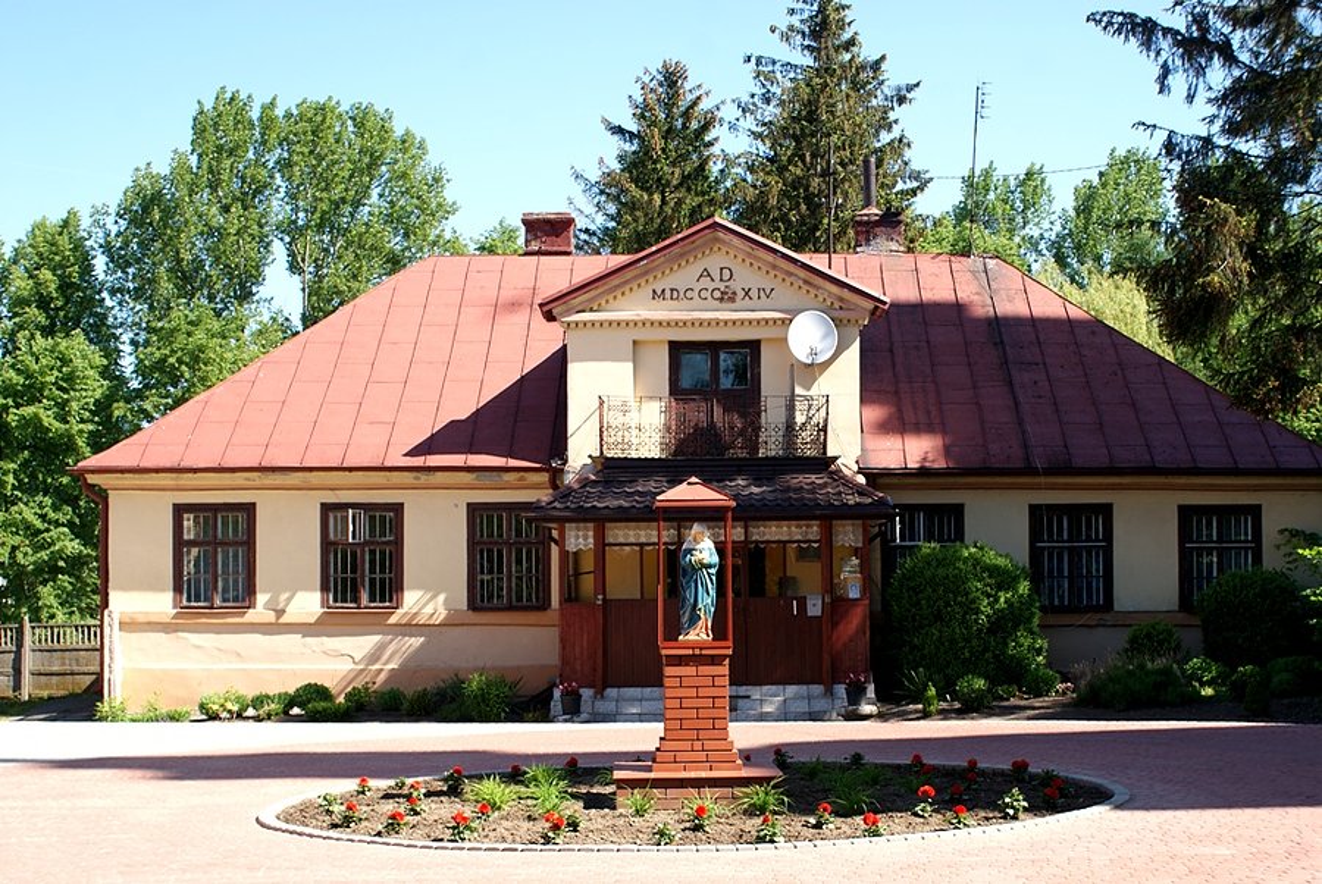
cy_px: 442
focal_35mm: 52
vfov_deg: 25.8
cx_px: 661
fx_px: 1930
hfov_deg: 37.8
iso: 100
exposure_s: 1/125
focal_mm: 35
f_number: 7.1
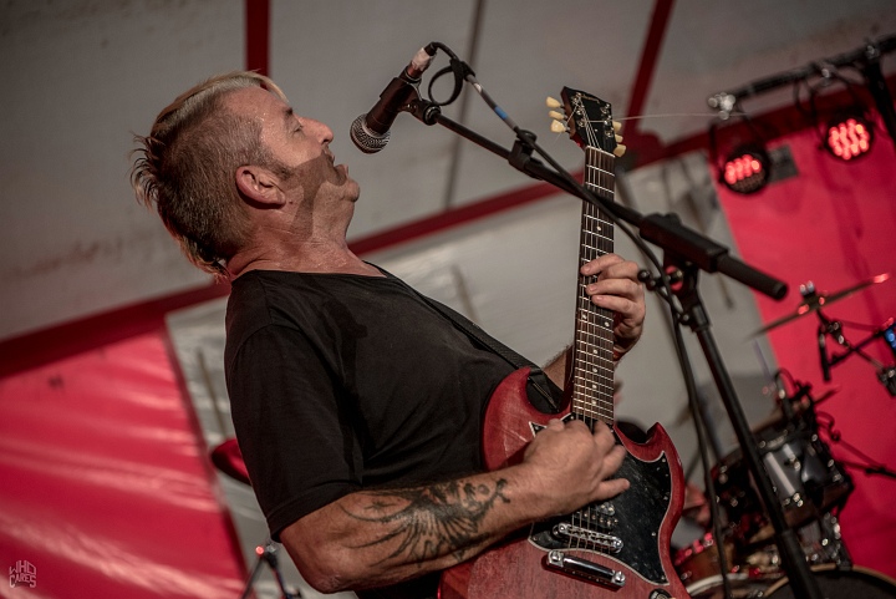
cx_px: 448
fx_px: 1743
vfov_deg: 19.5
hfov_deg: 28.8
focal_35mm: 70
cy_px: 300
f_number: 2.8
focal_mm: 70
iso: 640
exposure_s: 1/100
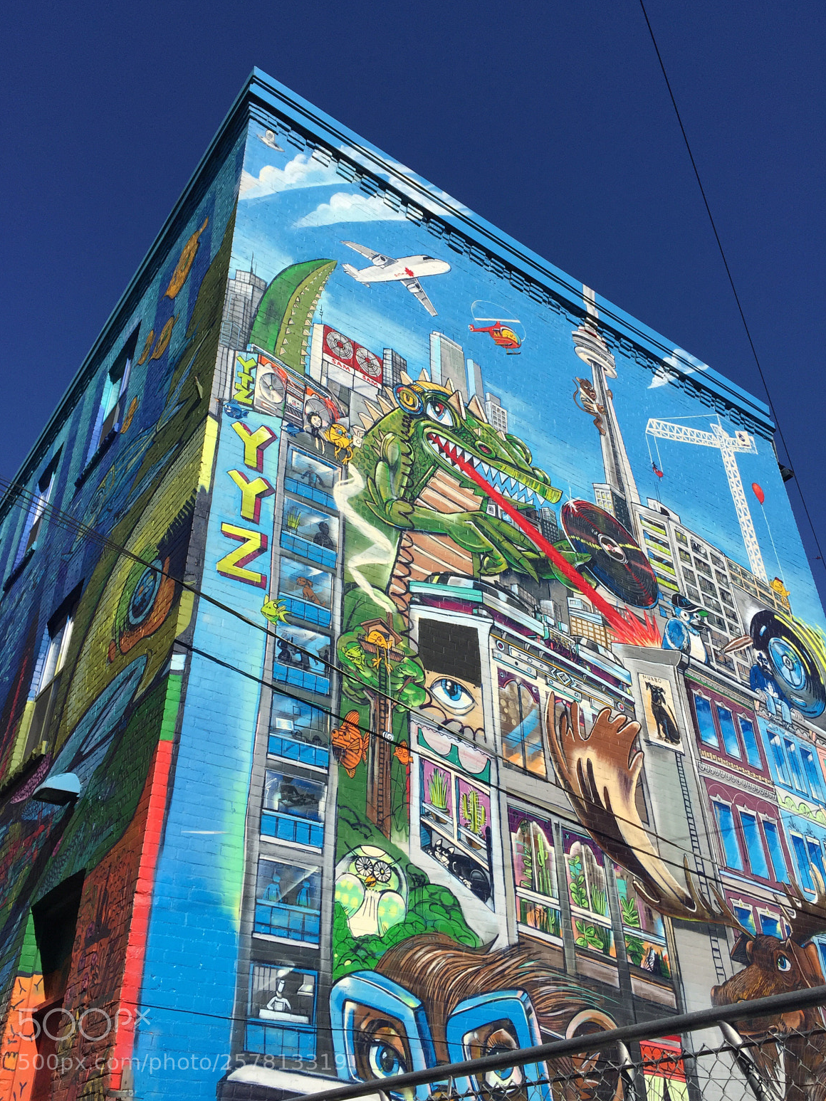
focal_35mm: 30
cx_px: 401
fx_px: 955
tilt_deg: +36.2
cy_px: 549
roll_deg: +0.6
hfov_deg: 46.8
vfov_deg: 60.0
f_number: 2.2
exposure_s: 1/3597
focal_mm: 4.15
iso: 32
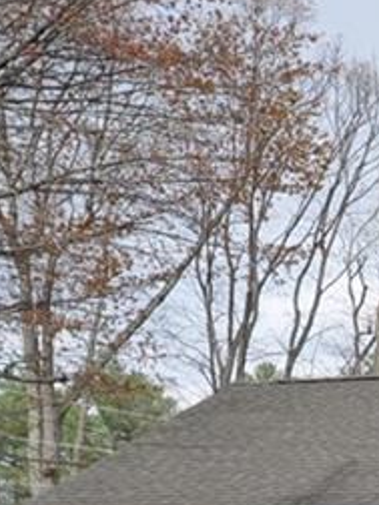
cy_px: 542
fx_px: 1109
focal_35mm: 76
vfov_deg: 24.2
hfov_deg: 13.0
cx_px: 985
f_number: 7.1
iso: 400
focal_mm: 13
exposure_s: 1/500
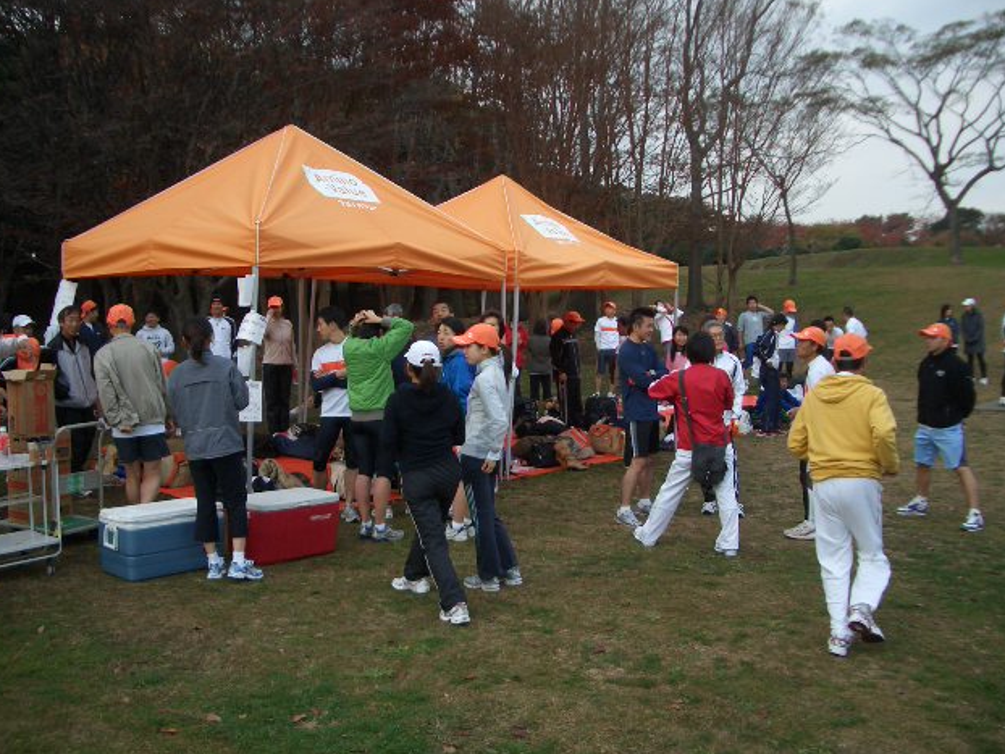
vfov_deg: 39.7
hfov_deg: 51.3
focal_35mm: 36
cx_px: 494
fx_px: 1046
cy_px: 370
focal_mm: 5.8
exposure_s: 1/500
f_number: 2.6
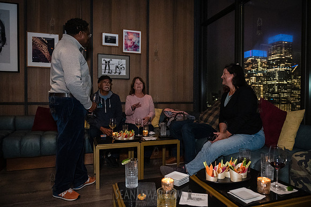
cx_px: 156
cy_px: 104
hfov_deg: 73.5
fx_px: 208
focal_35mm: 24
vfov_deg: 52.9
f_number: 3.5
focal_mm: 24
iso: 12800
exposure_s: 1/320
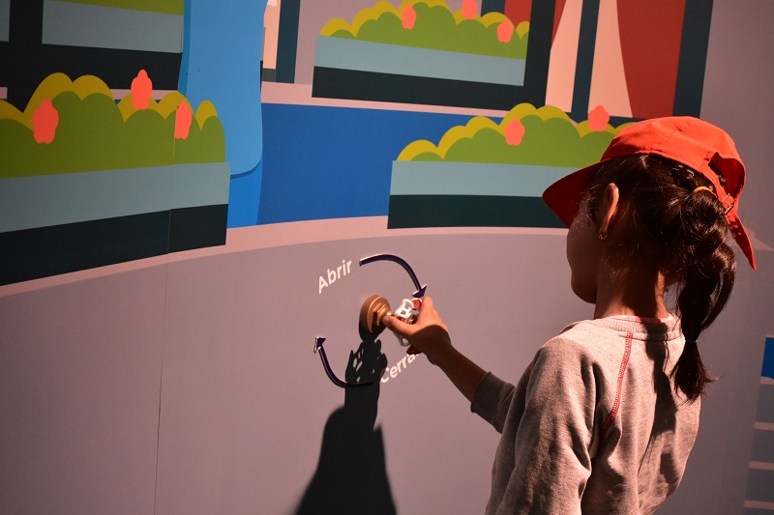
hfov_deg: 33.4
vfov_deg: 22.6
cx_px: 387
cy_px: 258
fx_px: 1290
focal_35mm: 60
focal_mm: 40
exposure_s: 1/30
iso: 3200
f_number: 7.1
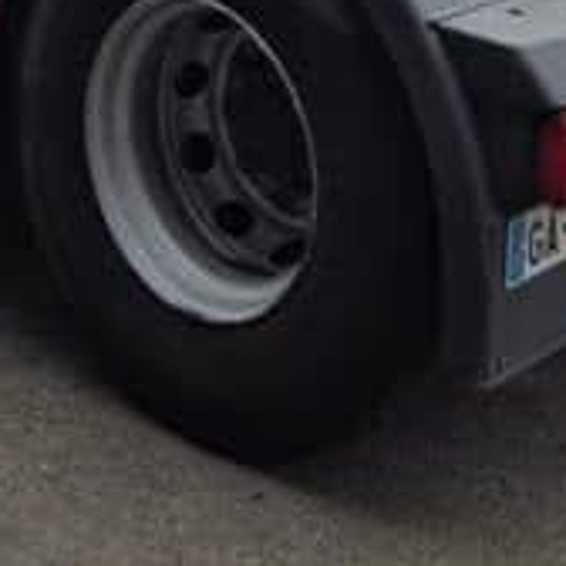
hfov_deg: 18.6
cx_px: 182
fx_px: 1720
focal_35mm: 93
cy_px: -398
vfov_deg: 16.2
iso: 25
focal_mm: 5.4
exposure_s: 1/2912
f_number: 1.8
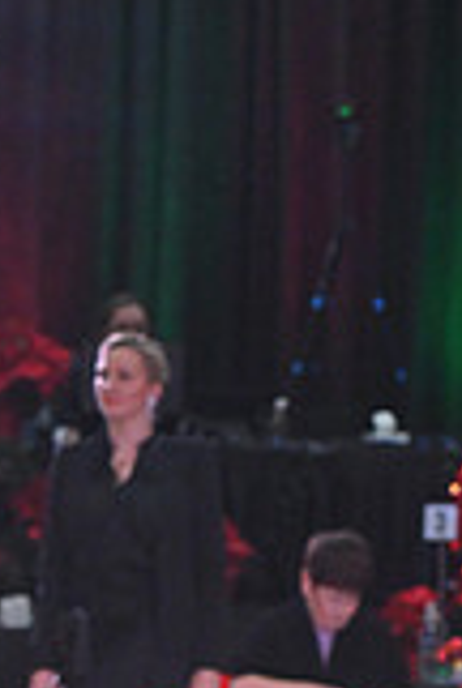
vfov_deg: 6.5
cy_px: 1162
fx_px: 5922
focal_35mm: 309
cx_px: -233
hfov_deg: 4.4
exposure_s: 1/400
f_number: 6.3
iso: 3200
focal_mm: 86
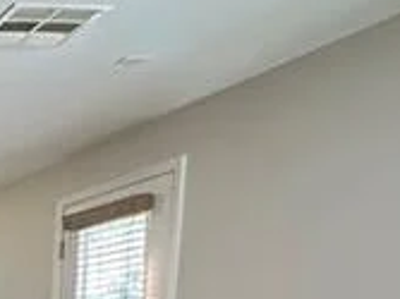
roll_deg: -0.5
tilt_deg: -6.3
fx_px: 774
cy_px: 450
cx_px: -331
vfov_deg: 19.2
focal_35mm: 67
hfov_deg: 20.2
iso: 200
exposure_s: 1/60
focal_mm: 2.22
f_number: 2.2
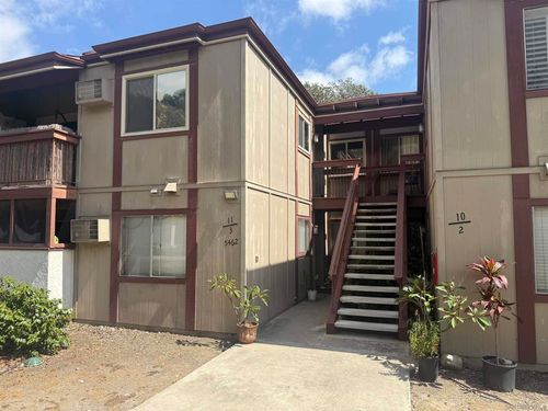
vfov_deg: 56.8
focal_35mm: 24
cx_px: 274
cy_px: 206
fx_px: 380
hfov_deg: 71.6
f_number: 1.78
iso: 80
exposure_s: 1/3021
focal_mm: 6.76
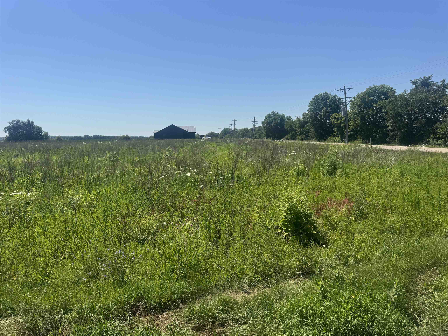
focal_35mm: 24
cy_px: 168
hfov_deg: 71.6
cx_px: 224
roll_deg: +2.1
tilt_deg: -3.6
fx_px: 311
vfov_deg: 56.8
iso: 80
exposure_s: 1/5348
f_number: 1.78
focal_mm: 6.76
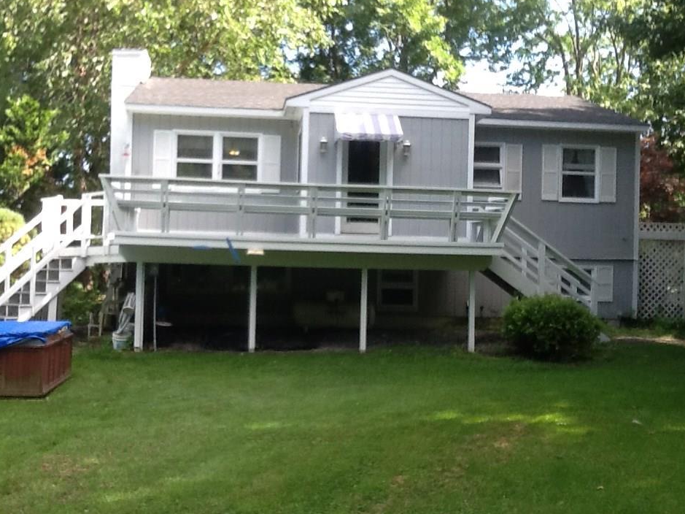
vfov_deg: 32.2
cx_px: 346
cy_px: 253
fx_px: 890
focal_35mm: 45
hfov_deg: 42.1
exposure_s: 1/183
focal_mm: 2.03
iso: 40
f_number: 2.4
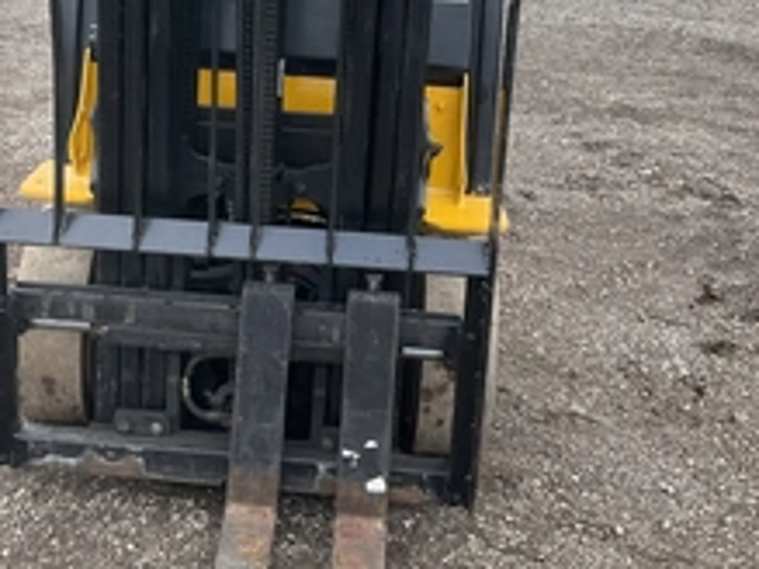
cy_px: 111
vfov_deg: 27.0
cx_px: 291
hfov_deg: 36.0
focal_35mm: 53
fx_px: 1161
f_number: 1.8
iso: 25
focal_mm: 3
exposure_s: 1/297
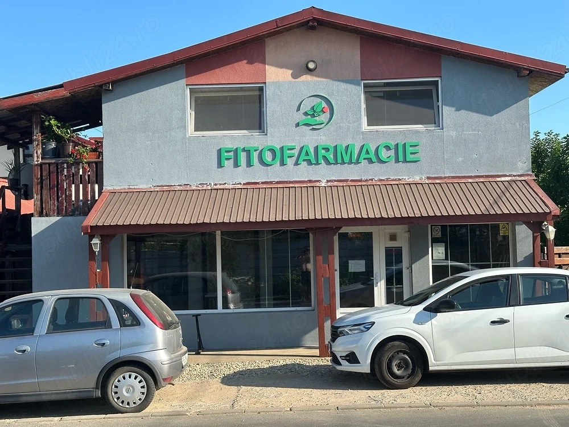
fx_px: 789
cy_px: 214
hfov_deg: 39.7
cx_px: 284
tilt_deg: +4.7
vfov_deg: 30.3
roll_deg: +1.7
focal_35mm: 48
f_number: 1.78
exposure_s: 1/1953
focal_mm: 6.86
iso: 64
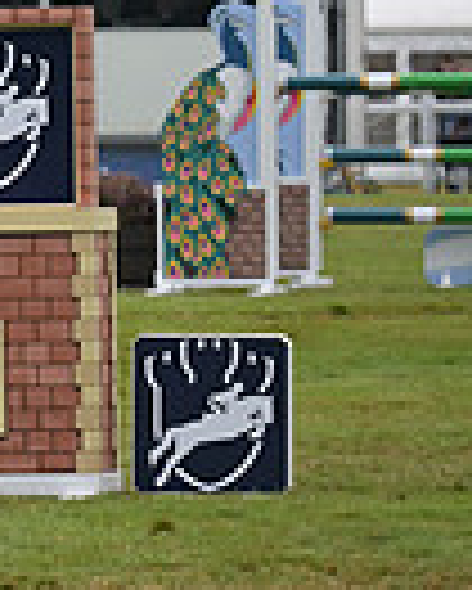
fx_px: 9087
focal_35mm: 521
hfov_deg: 2.9
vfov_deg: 3.7
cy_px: -106
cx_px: -764
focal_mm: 125
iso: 500
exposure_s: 1/1250
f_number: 4
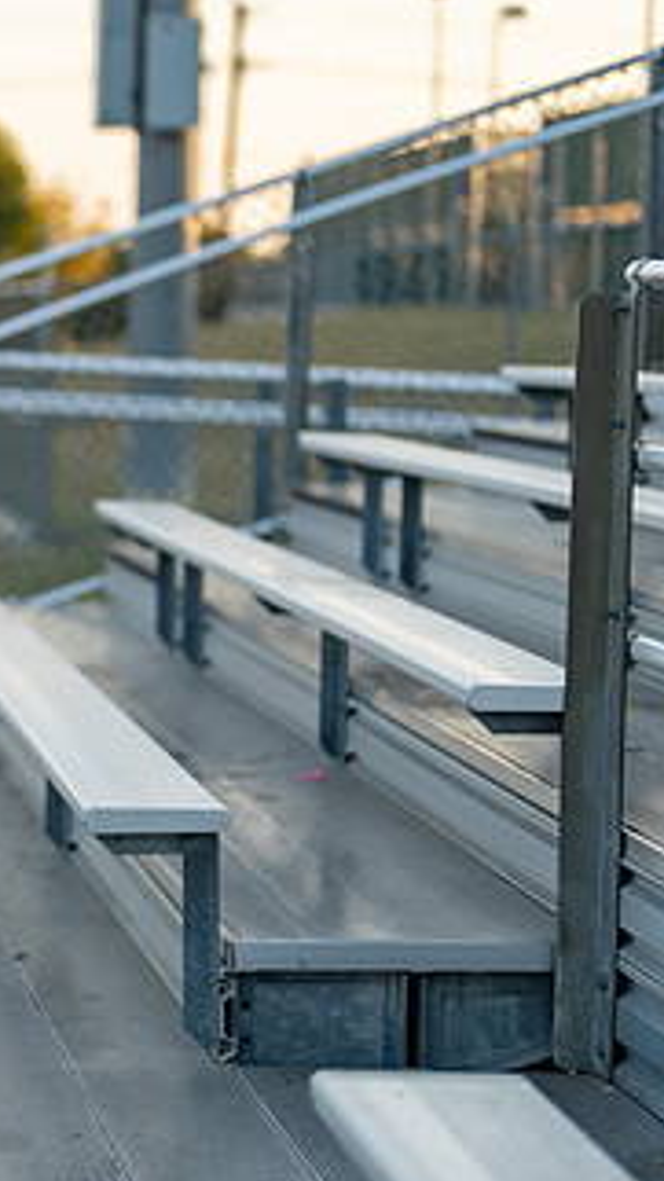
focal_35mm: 101
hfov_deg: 11.5
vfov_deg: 21.2
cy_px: 572
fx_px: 3163
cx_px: -323
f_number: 1.2
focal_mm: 50
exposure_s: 1/1000
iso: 100
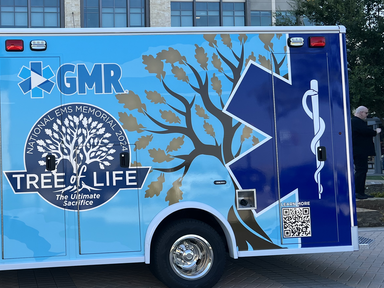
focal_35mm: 45
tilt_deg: +2.3
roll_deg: +1.0
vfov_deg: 32.2
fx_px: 499
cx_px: 65
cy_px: 134
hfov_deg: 40.0
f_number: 1.5
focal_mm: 5.7
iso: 50
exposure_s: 1/1196
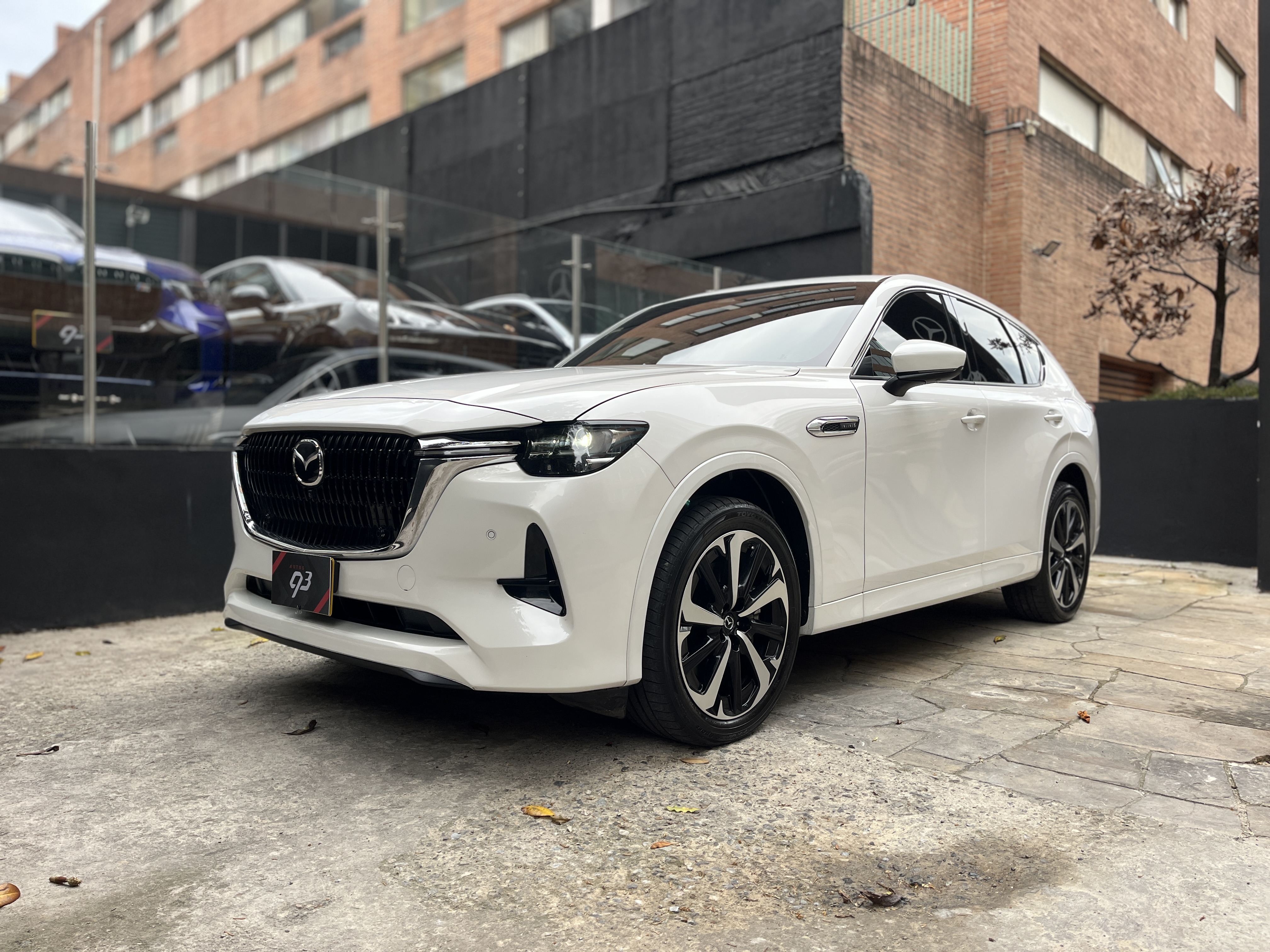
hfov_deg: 67.3
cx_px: 635
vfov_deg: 53.1
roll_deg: -0.2
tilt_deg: -1.1
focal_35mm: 26
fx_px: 954
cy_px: 476
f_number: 1.6
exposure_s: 1/710
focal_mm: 5.1
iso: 50
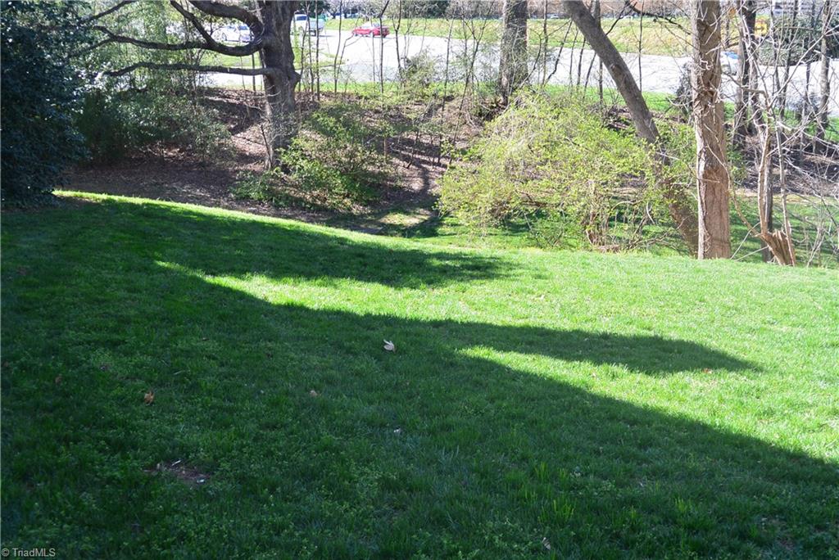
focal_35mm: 44
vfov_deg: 30.6
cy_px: 280
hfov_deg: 44.5
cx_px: 420
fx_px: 1026
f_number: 4.2
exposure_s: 1/125
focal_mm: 16.3
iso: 100
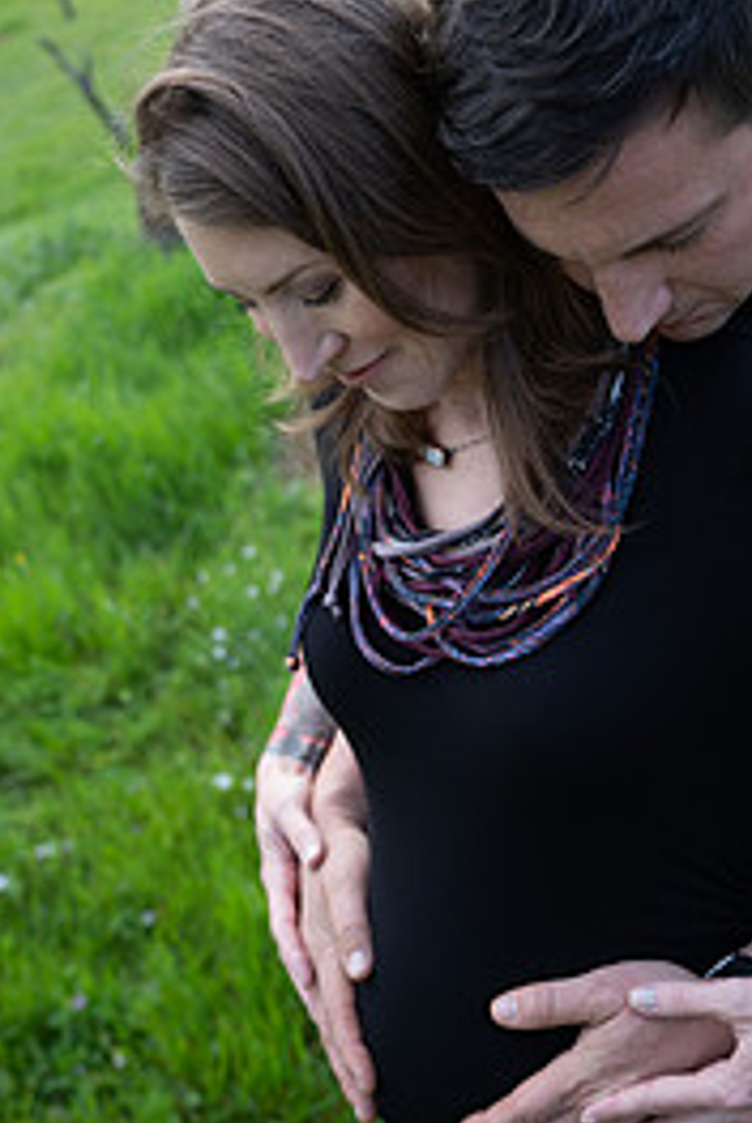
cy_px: 380
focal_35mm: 41
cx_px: 444
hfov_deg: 32.6
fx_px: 1281
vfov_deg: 46.7
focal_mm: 24
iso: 200
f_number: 2.8
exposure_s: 1/250
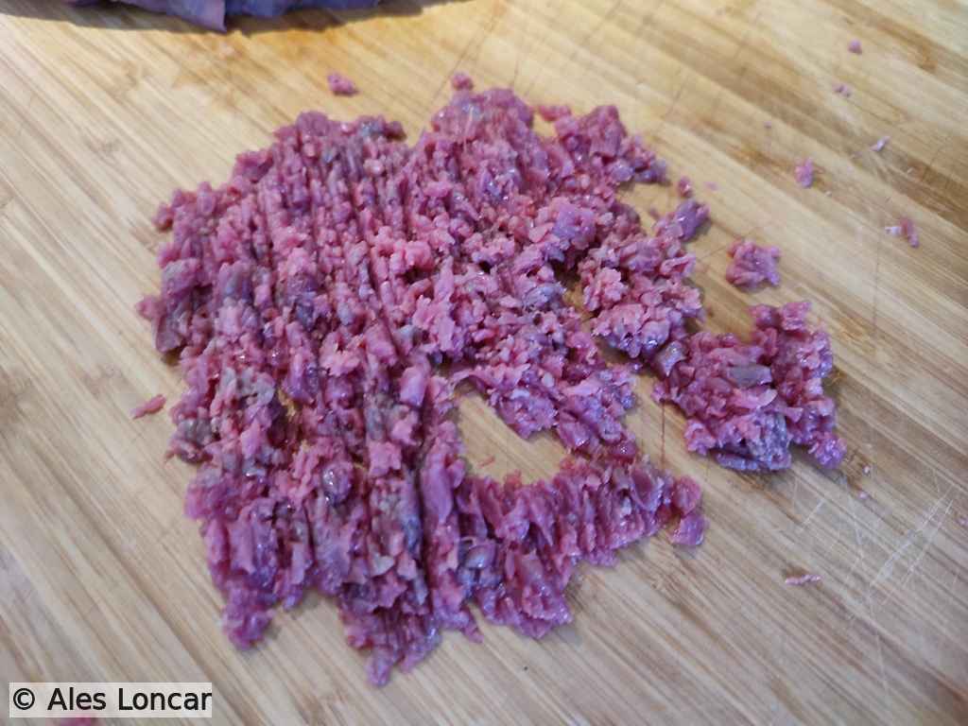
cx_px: 484
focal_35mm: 25
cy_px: 363
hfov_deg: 69.4
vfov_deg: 54.9
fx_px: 699
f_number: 1.9
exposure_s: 1/20
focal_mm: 6.04
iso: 898
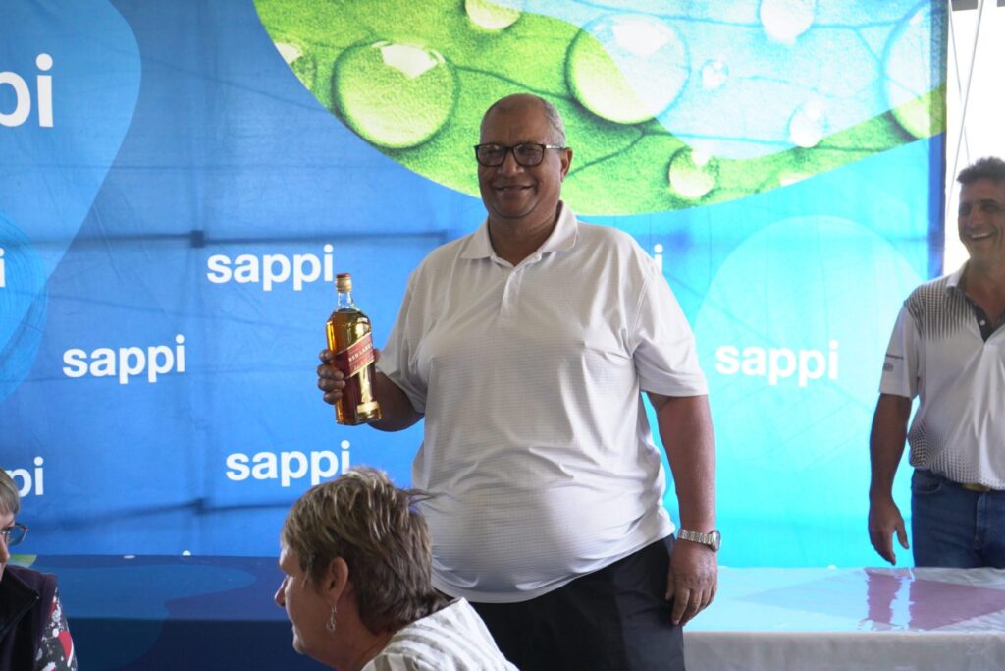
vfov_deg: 19.5
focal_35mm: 70
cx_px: 502
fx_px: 1954
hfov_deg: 28.8
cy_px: 336
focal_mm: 70
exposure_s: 1/100
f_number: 7.1
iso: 4000
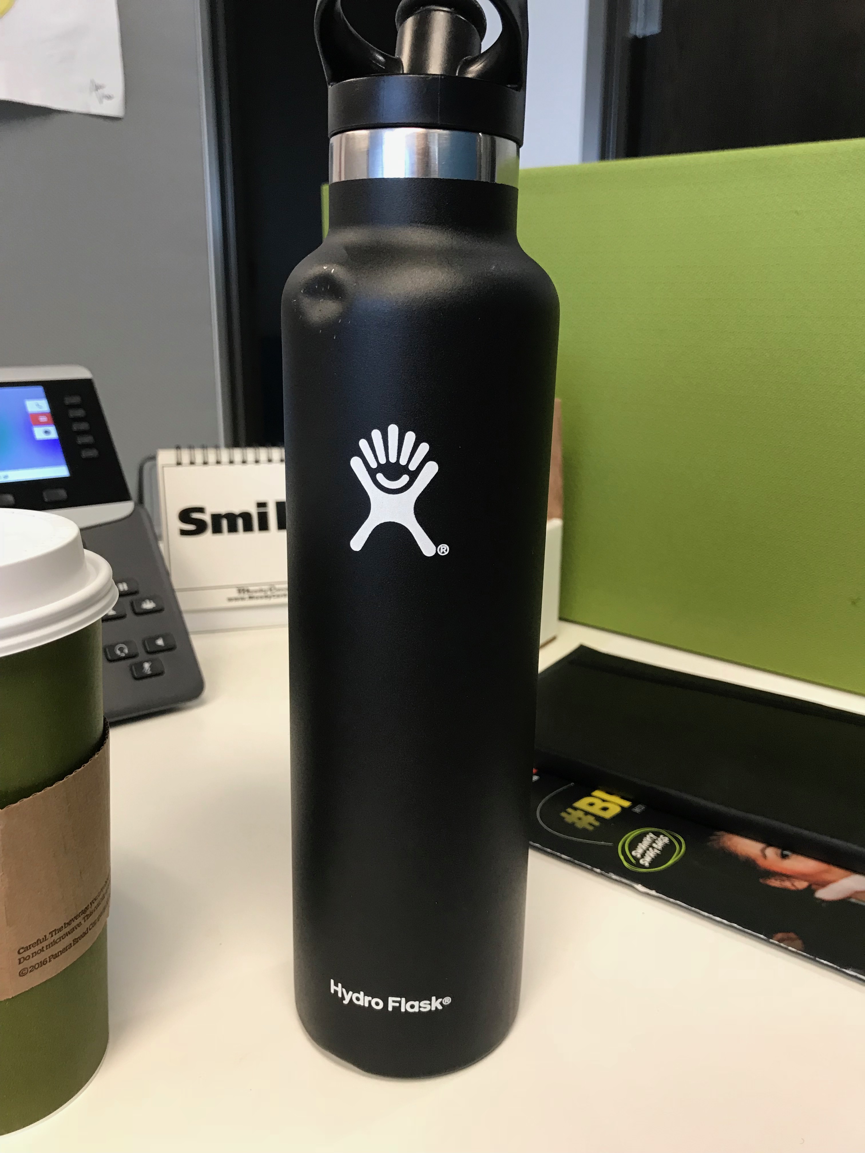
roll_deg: -0.6
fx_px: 933
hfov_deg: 49.7
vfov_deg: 63.4
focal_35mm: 28
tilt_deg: -14.9
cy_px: 576
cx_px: 432
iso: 40
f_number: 1.8
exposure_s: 1/20
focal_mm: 3.99
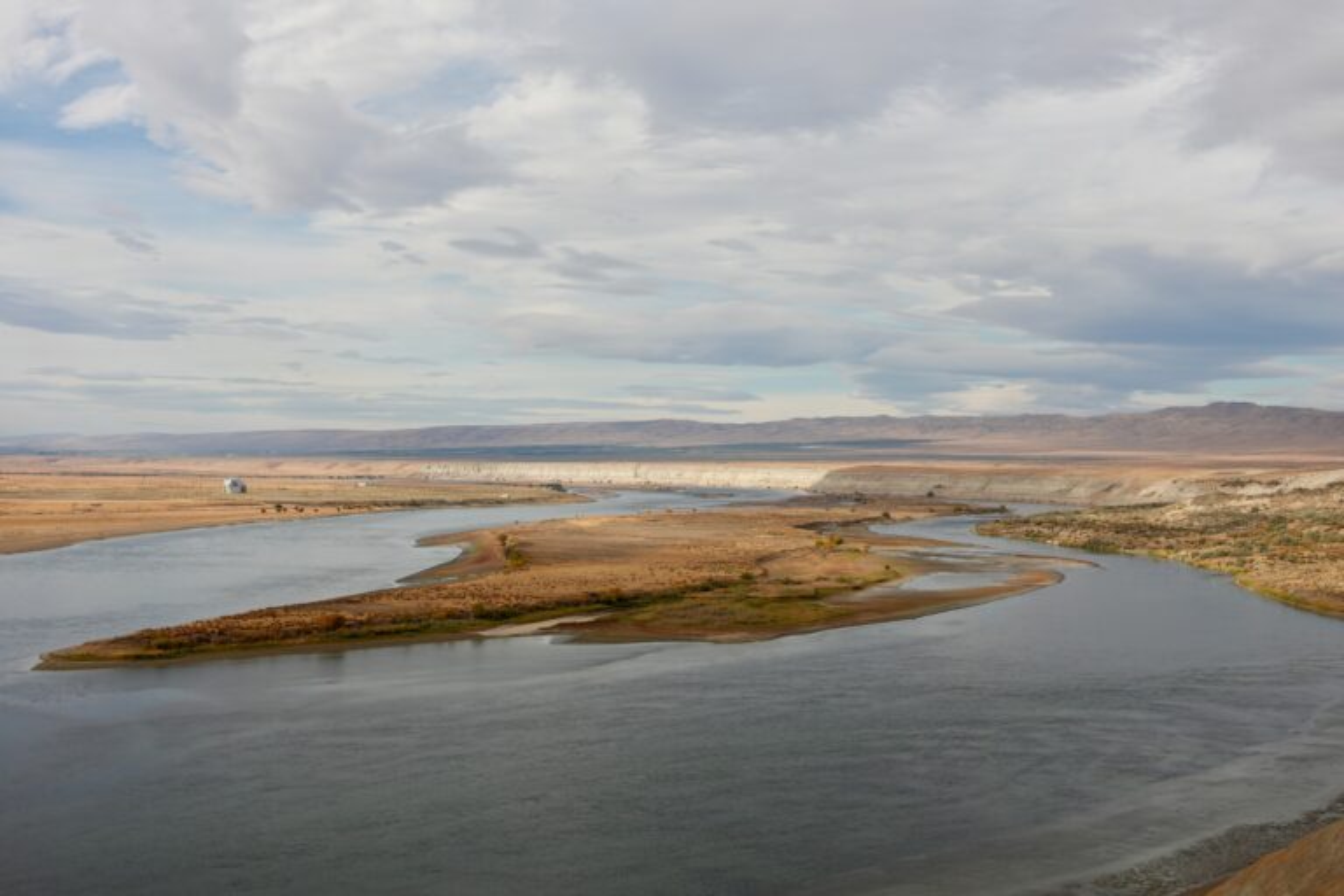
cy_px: 448
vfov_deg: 33.0
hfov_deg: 47.9
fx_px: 1512
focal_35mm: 40
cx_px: 672
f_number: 4
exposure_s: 1/2500
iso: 100
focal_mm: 27
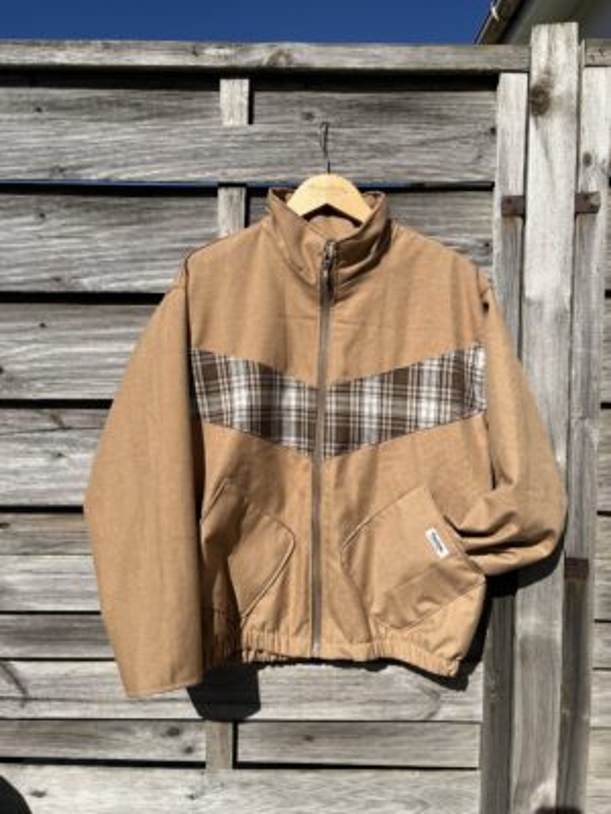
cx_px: 306
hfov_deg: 53.1
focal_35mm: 26
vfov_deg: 67.3
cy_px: 407
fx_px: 612
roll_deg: -0.6
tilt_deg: -0.6
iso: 50
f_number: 1.6
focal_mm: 5.1
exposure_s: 1/5848
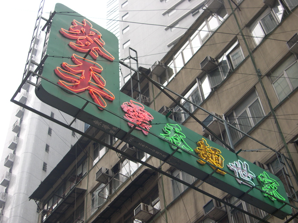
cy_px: 112
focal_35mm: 57
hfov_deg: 33.8
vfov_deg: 25.6
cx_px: 149
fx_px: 490
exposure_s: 1/222
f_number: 3.4
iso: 100
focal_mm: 12.2
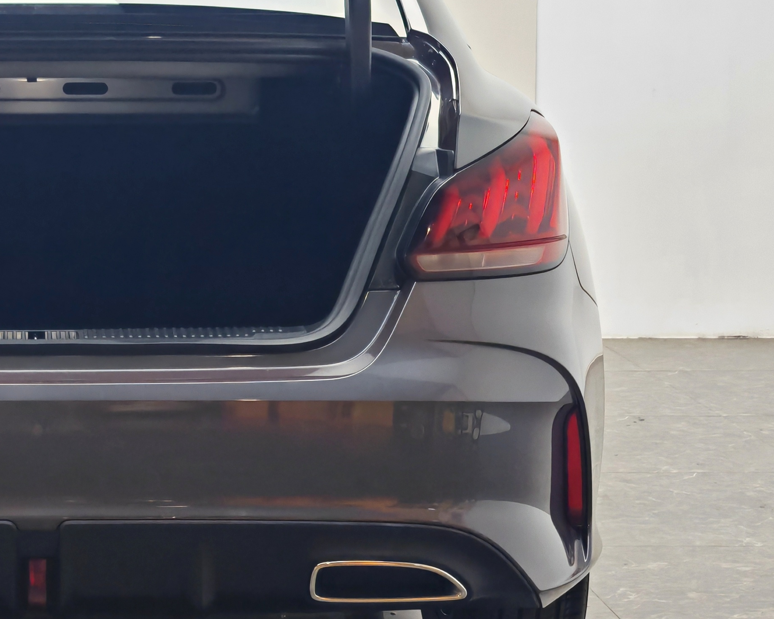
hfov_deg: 16.0
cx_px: 8
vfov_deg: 13.1
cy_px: 229
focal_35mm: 118
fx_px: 2704
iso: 64
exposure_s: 1/100
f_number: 1.6
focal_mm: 7.62
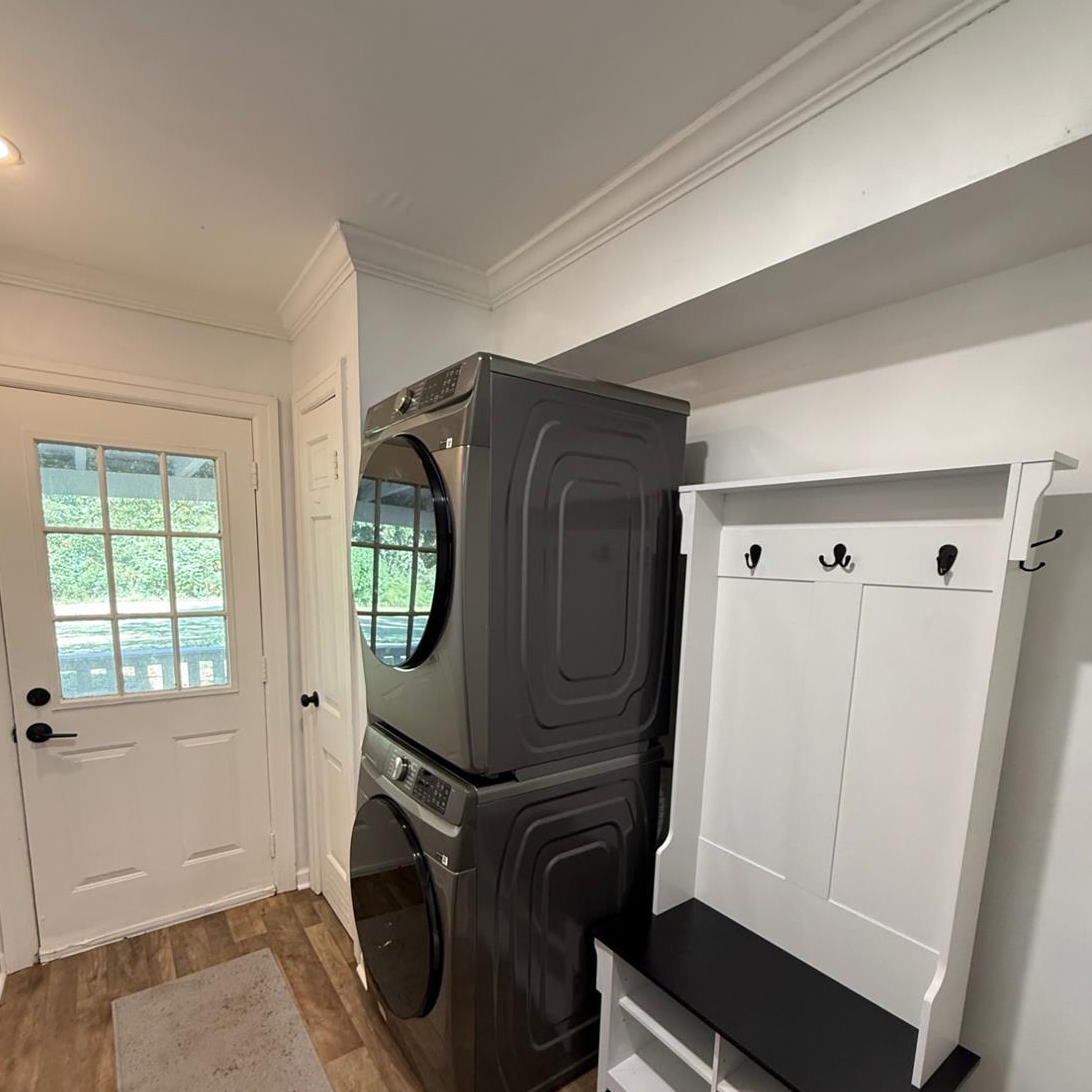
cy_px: 655
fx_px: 607
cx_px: 536
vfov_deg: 83.0
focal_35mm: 17
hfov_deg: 84.0
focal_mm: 2.22
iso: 250
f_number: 2.2
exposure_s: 1/60
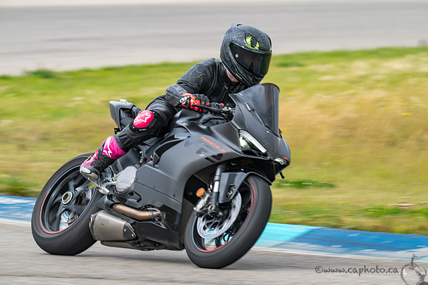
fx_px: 4875
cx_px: 214
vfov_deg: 3.4
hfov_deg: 5.0
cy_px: 142
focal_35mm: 410
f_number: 11
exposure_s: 1/160
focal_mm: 410
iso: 400
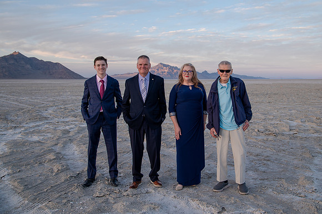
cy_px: 96
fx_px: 317
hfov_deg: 53.7
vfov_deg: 37.3
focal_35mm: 36
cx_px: 178
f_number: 5
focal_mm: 32
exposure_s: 1/125
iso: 200
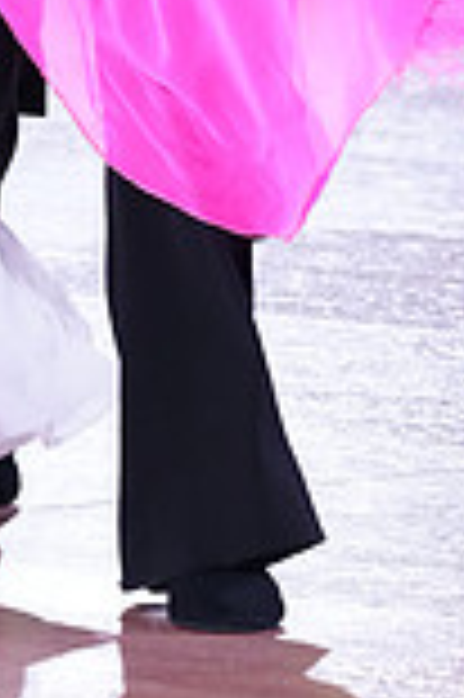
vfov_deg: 3.5
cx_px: 70
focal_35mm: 591
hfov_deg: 2.3
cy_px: -387
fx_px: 11451
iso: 3200
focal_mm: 158
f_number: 5.6
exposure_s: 1/200
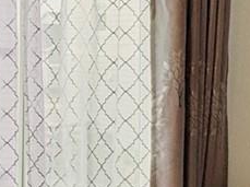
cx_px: -217
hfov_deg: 16.4
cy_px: 35
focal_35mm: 98
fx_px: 707
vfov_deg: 14.9
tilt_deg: +0.6
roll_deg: -1.0
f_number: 2.2
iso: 40
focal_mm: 2.22
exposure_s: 1/225
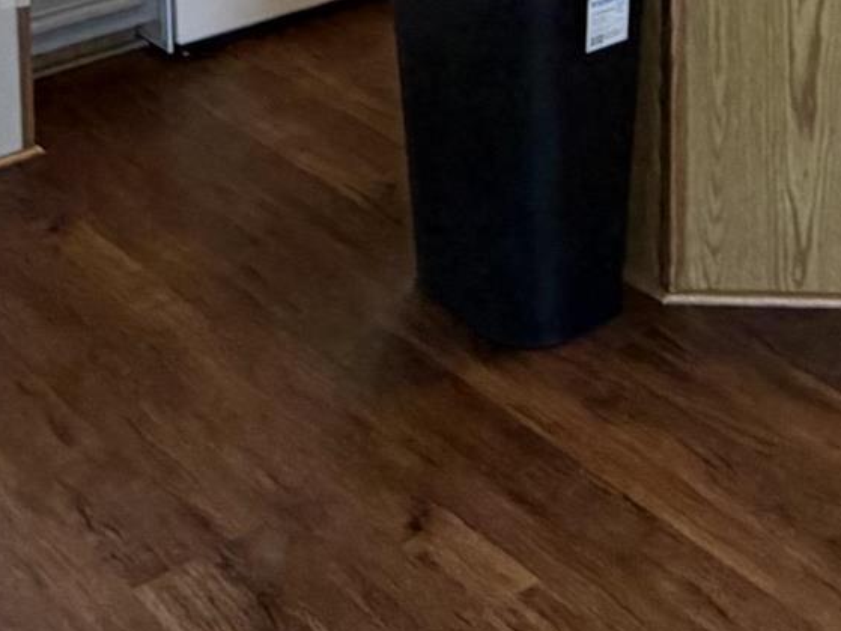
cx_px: 683
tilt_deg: -5.9
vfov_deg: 16.2
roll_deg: +0.1
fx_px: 1870
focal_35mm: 77
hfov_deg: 24.9
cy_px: -494
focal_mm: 2.22
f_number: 2.2
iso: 320
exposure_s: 1/103
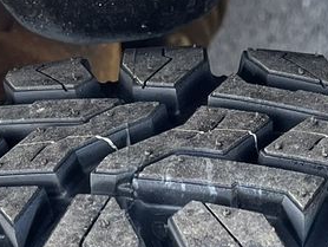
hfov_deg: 17.1
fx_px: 1091
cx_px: 211
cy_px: 525
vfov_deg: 11.4
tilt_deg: -52.0
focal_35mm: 115
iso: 80
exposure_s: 1/121
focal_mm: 5.1
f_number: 1.6
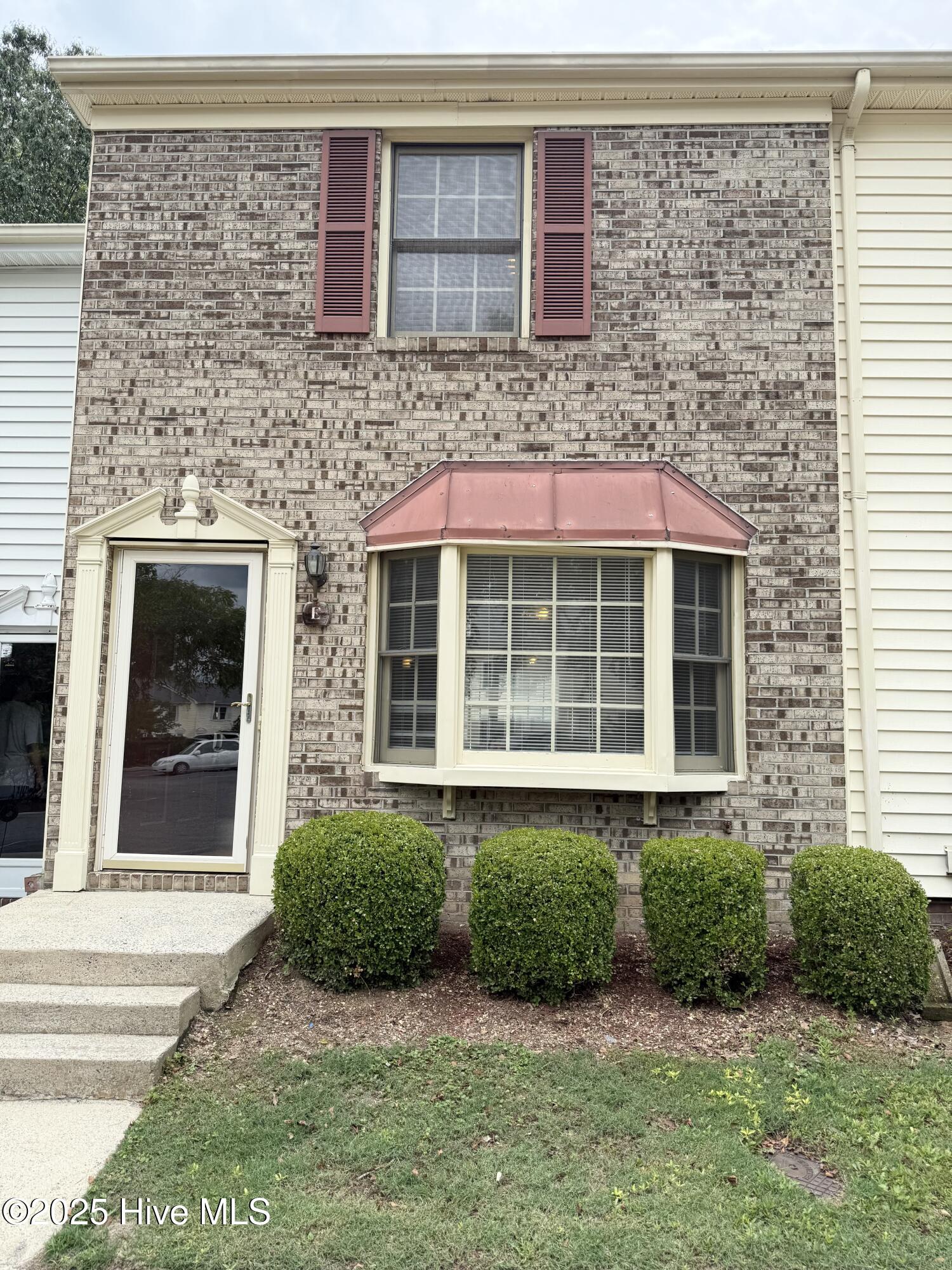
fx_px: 880
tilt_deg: +7.1
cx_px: 476
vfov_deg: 71.6
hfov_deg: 56.8
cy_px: 635
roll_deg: -1.0
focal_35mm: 24
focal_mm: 6.76
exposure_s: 1/1855
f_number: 1.78
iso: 80
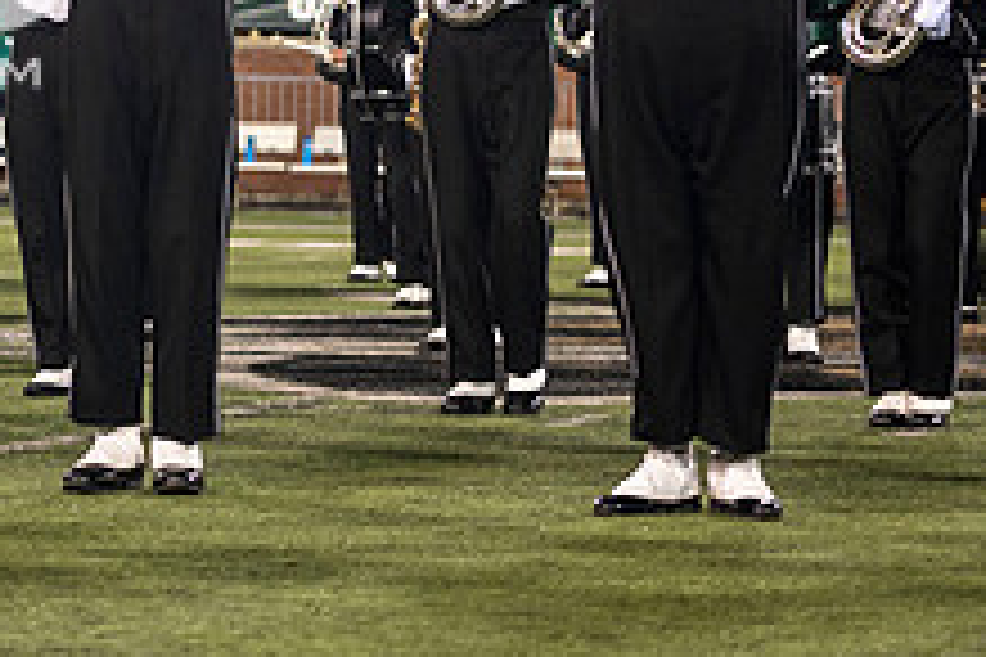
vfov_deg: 5.4
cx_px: -270
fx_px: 6901
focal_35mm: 252
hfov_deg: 8.1
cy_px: -90
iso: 1000
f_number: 2.8
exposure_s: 1/500
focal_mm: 95
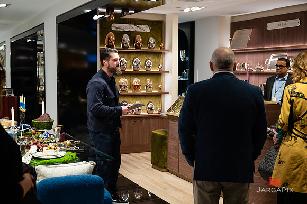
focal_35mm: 48
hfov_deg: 41.5
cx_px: 154
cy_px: 102
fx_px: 405
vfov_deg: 28.3
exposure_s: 1/160
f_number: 3.2
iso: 500
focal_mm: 46
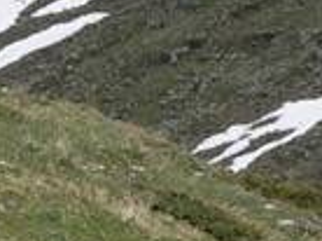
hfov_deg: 5.1
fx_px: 3510
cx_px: -532
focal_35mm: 378
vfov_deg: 3.9
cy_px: 449
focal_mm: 10.8
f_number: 4.6
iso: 80
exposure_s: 1/500
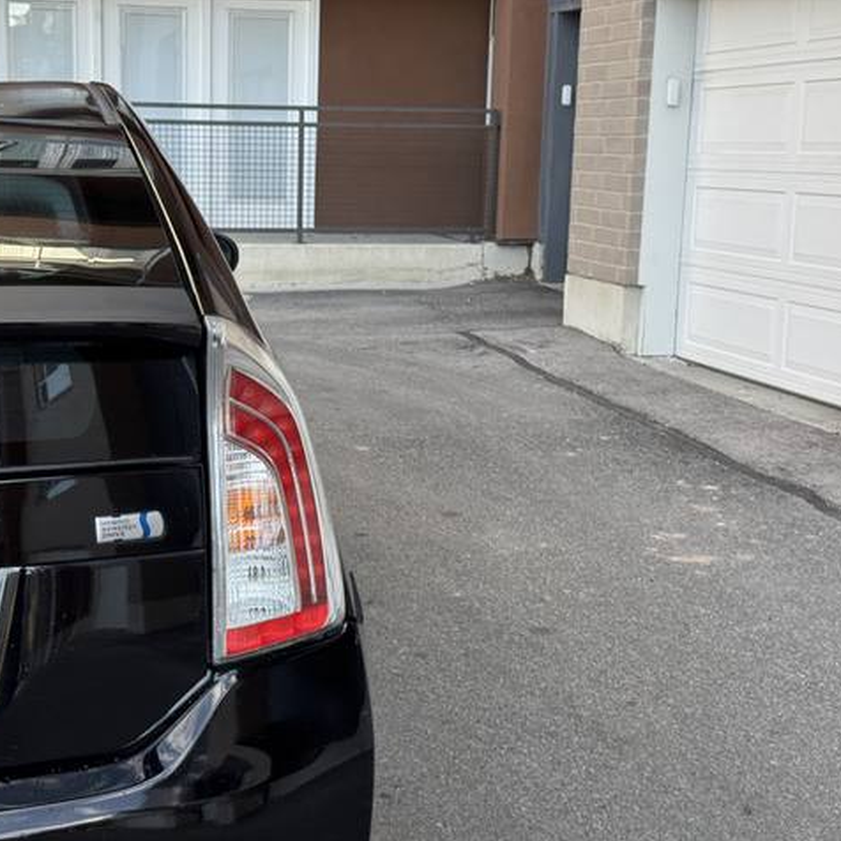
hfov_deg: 29.9
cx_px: 286
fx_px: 1567
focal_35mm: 57
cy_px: 422
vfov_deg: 30.0
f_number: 1.78
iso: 64
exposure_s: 1/334
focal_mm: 6.76
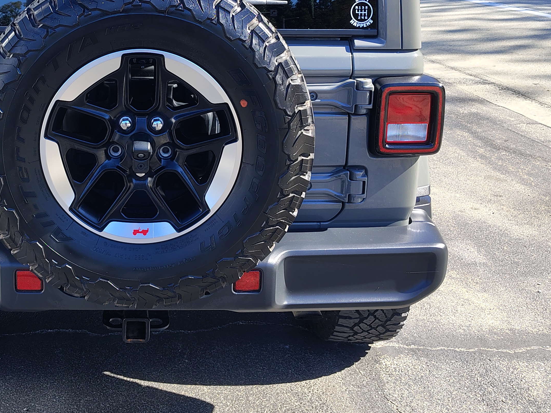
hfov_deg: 40.0
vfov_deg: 30.8
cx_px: 135
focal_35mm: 46
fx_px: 732
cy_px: 89
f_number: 1.8
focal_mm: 5.56
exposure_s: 1/327
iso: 100
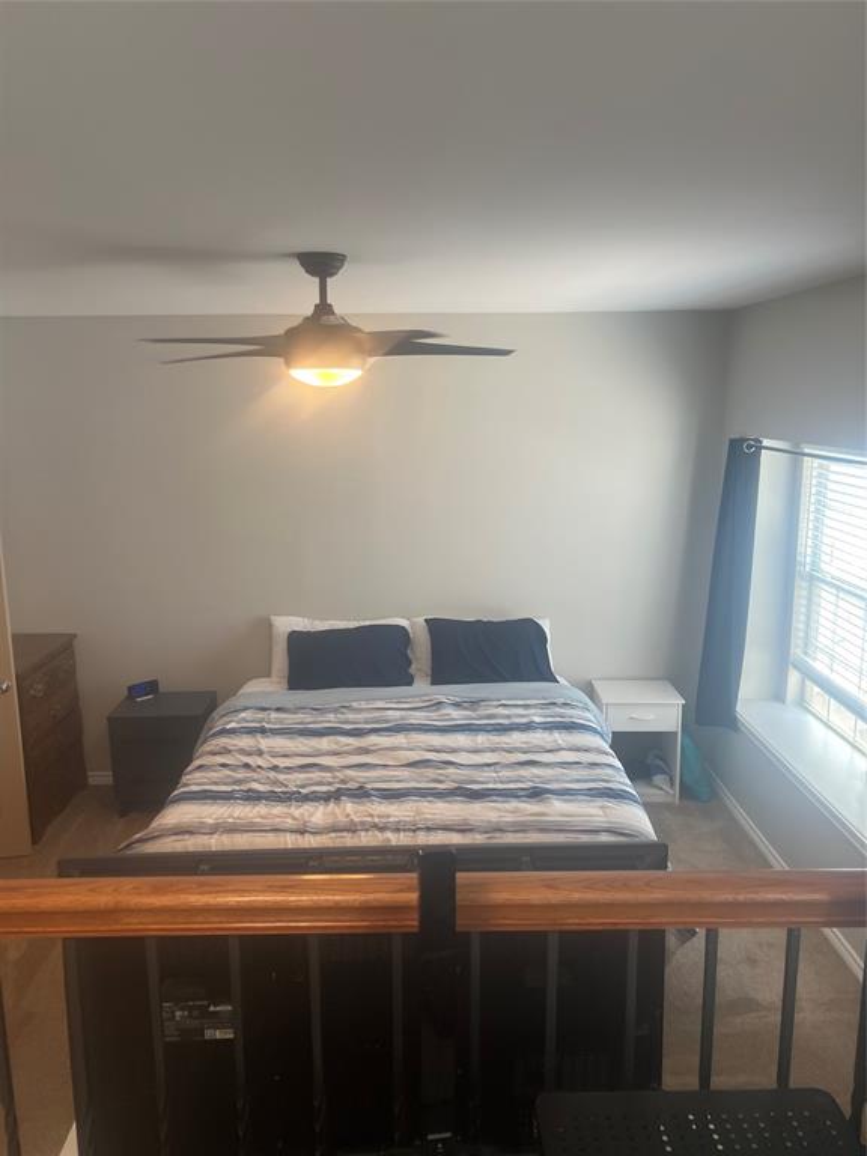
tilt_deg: -13.1
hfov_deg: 53.1
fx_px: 868
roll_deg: -0.5
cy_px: 578
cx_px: 434
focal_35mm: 26
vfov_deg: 67.3
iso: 125
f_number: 1.5
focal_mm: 5.7
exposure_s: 1/120
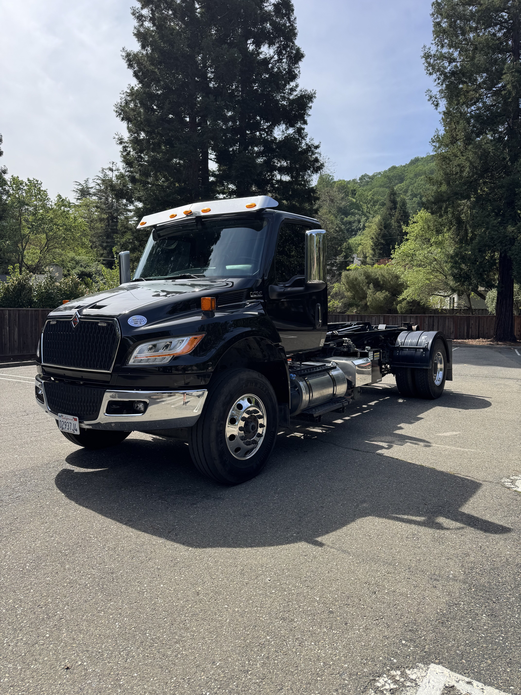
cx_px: 260
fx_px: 482
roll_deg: -0.3
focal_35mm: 24
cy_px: 348
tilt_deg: -3.2
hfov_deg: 56.8
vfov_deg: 71.6
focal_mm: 6.76
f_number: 1.78
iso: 80
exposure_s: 1/2252
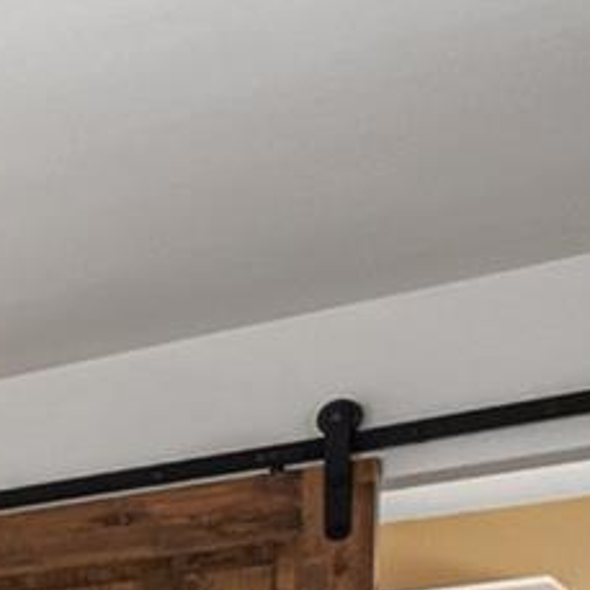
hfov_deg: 12.2
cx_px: -1025
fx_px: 1832
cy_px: 953
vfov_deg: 16.3
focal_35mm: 95
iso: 200
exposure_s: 6
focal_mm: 16
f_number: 8
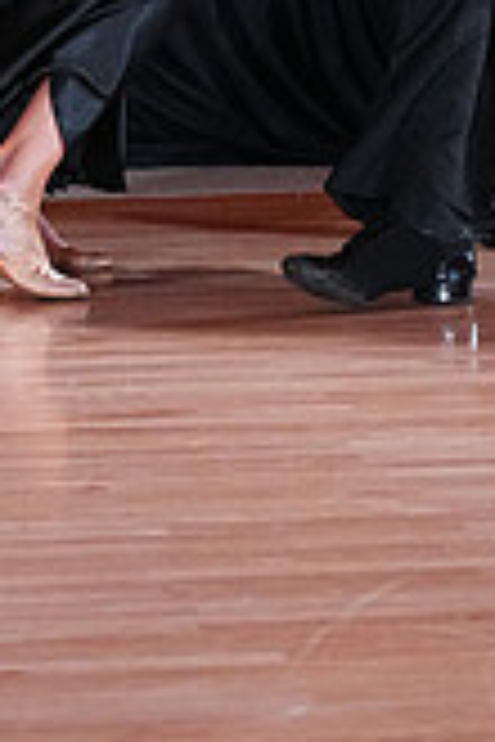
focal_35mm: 370
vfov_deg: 5.5
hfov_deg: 3.7
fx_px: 7631
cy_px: -324
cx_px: 241
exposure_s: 1/400
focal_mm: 105
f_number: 4
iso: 5000
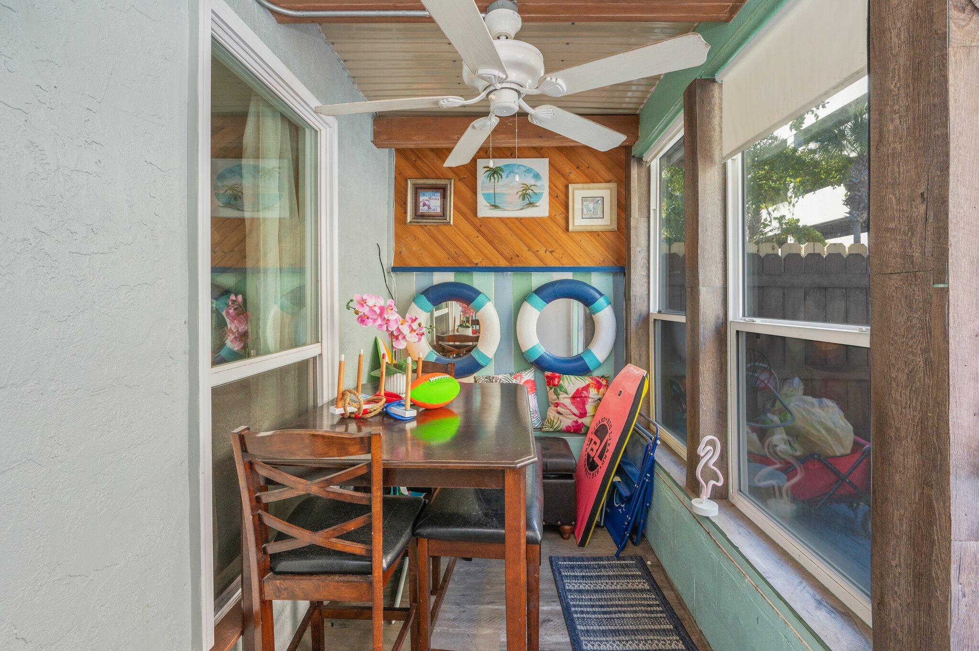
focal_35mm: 16
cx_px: 490
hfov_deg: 96.8
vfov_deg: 73.7
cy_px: 326
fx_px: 435
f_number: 9
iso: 320
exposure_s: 1/30
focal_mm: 16
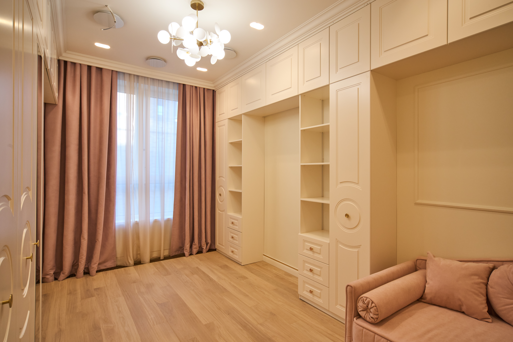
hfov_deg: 90.0
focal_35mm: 18
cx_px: 256
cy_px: 171
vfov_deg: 67.4
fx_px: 257
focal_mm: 18
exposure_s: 1/30
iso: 800
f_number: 11
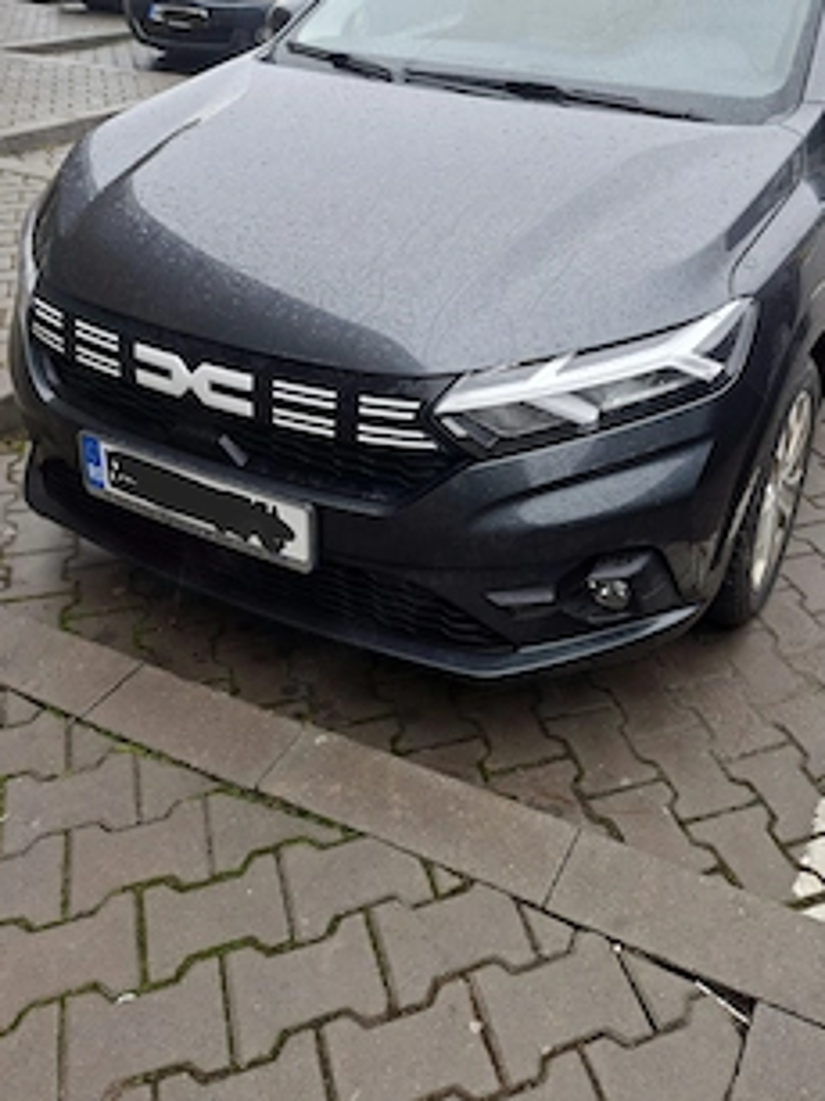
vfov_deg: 58.9
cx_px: 527
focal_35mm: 30
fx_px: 954
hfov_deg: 46.3
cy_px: 387
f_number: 1.8
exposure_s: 1/100
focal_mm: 5.54
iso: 50
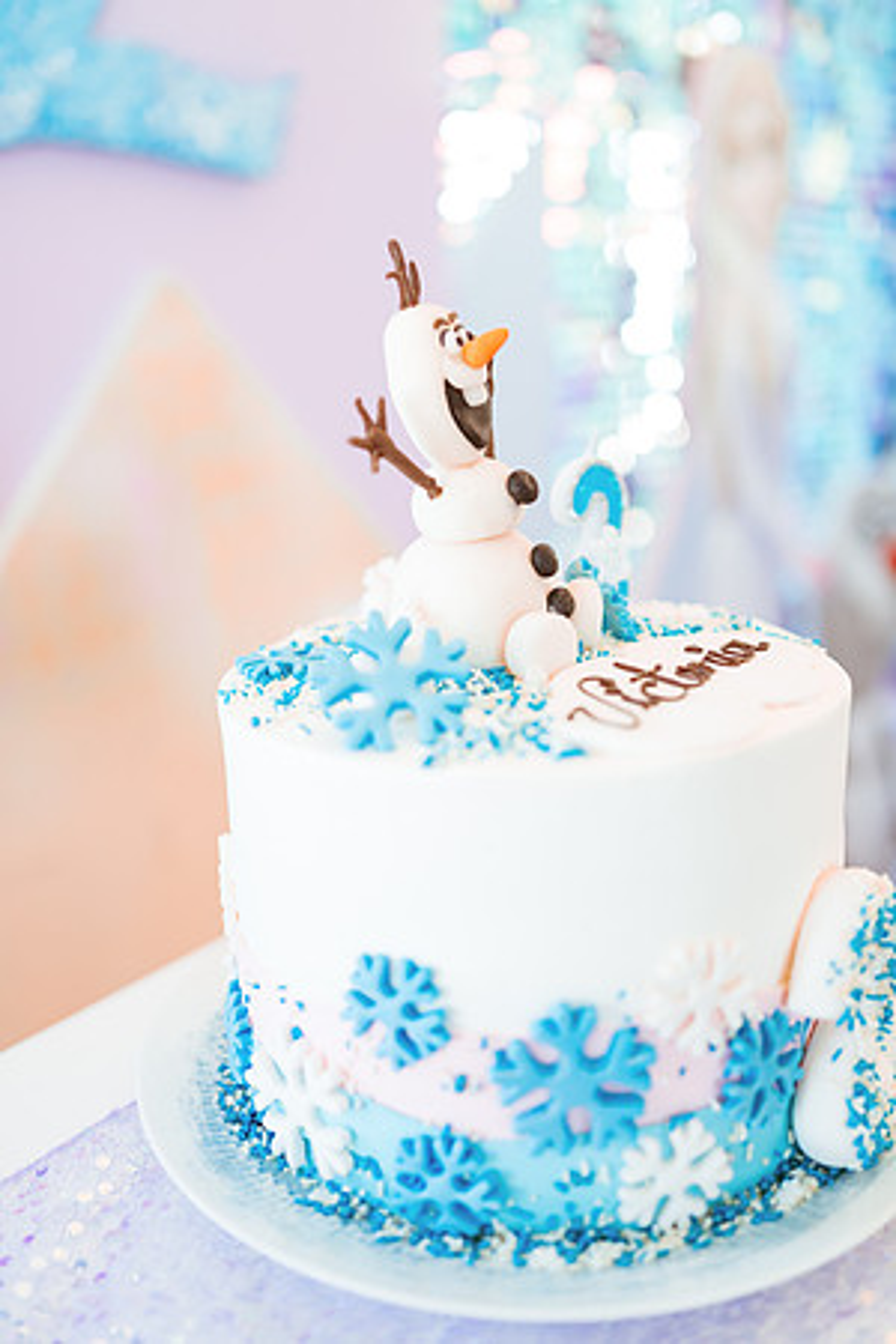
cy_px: 672
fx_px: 1307
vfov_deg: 54.4
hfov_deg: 37.9
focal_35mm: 35
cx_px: 448
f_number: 1.8
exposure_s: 1/250
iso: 640
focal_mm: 35
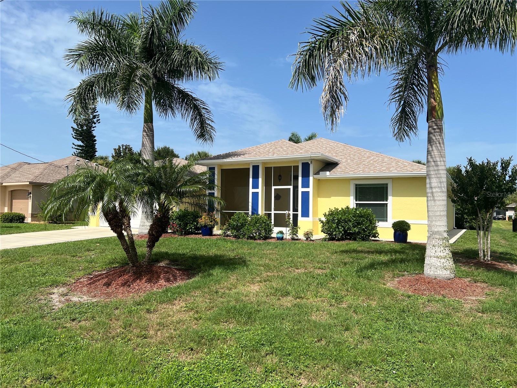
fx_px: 388
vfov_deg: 53.1
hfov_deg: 67.3
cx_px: 258
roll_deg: -1.7
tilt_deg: +1.8
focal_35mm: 26
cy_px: 194
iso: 50
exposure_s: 1/5587
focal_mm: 5.7
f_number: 1.5
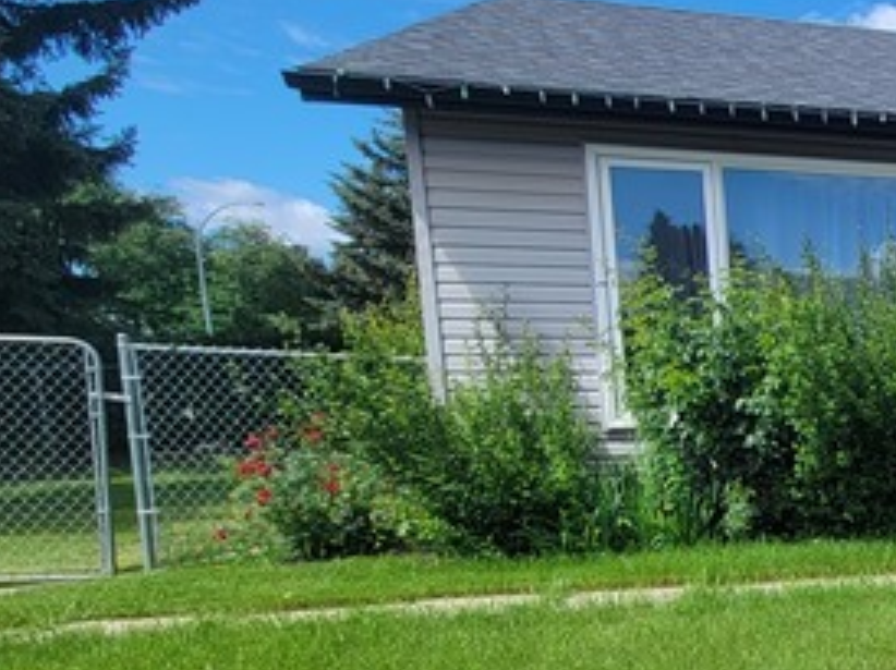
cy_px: 503
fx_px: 983
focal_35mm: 38
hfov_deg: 31.6
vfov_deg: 36.8
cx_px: 1266
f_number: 2.2
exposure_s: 1/1269
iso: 50
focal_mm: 2.2
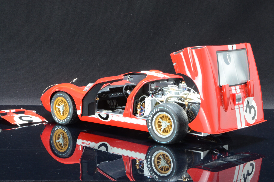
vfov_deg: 15.6
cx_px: 137
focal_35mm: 87
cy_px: 91
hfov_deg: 23.4
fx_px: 661
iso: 1000
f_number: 18
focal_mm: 58
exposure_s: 1/3
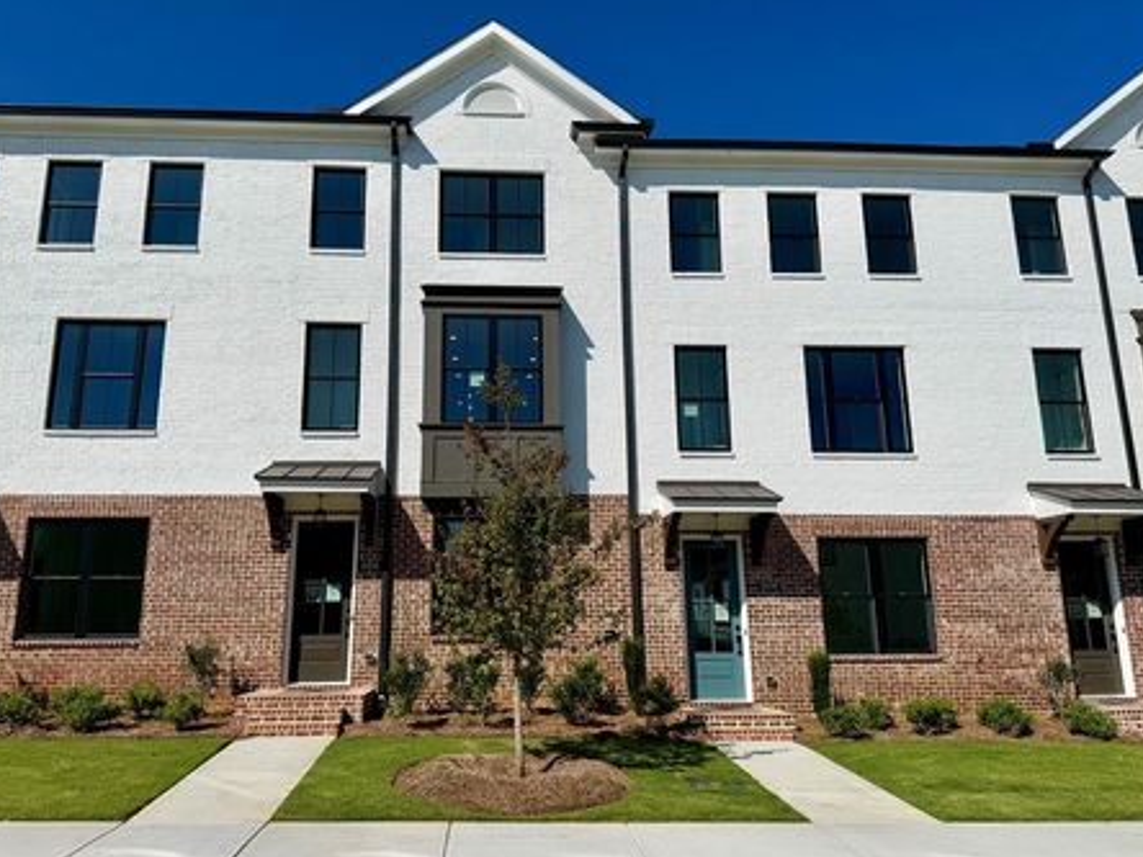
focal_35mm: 27
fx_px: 892
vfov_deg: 51.3
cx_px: 530
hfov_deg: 65.2
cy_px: 416
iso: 80
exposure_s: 1/11905
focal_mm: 6.76
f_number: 1.78
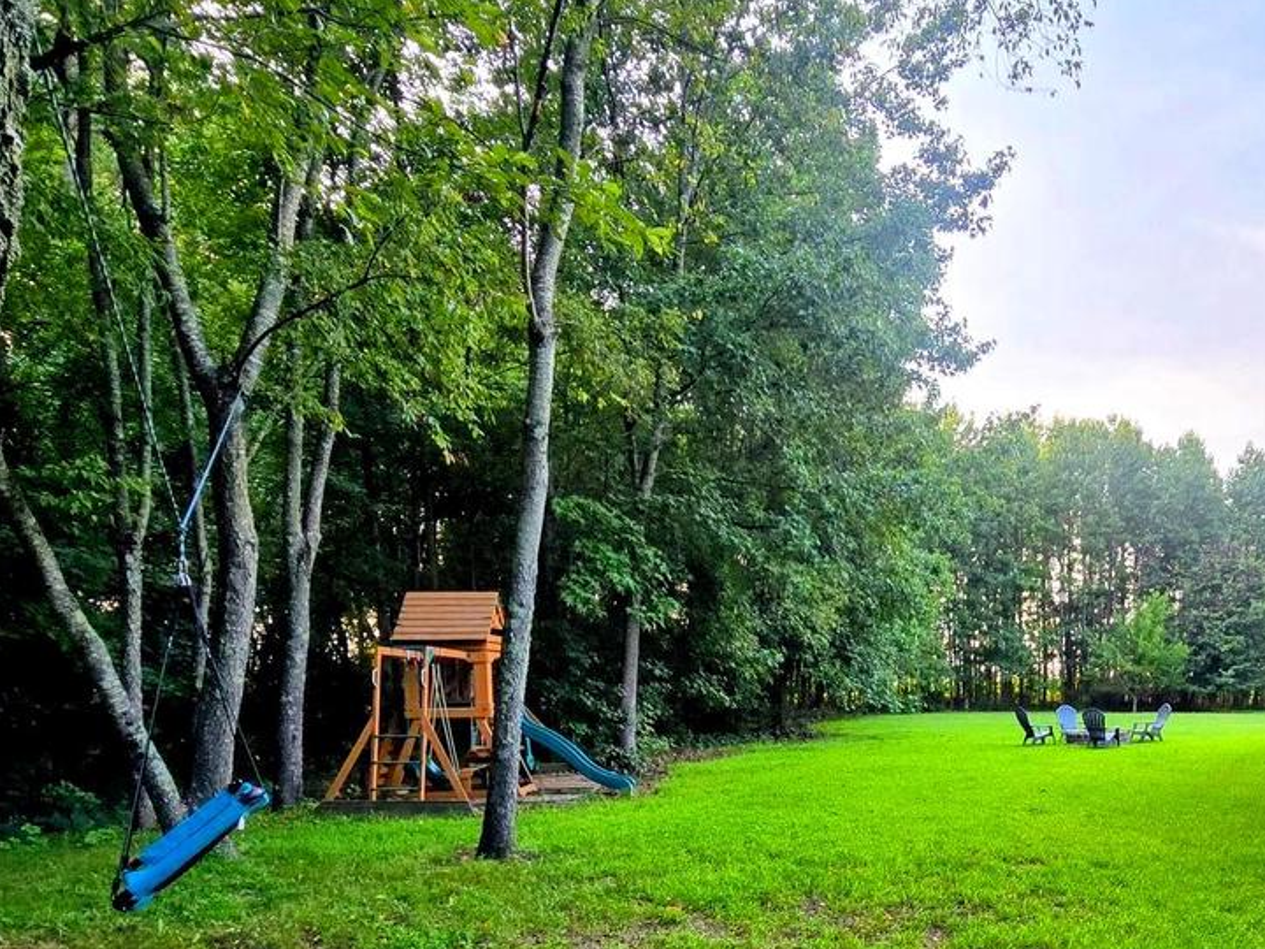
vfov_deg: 49.8
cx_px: 884
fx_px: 950
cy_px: 763
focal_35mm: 26
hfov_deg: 64.8
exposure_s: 1/217
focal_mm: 2.2
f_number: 2.2
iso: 50
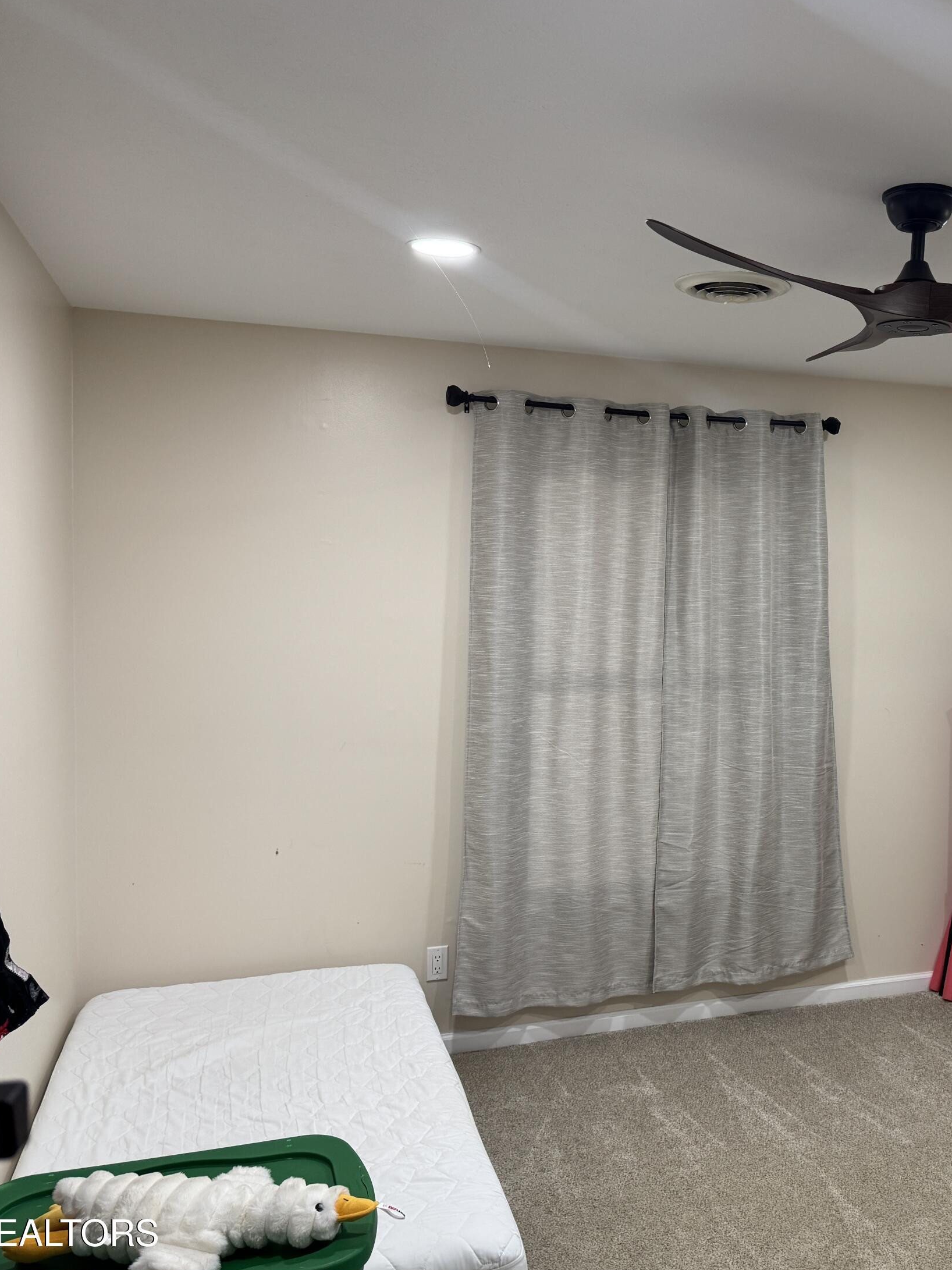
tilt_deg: -2.6
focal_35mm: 33
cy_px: 638
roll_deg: -0.7
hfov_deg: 41.2
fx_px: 1210
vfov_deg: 55.4
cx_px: 755
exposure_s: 1/71
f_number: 1.78
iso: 160
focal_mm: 6.76
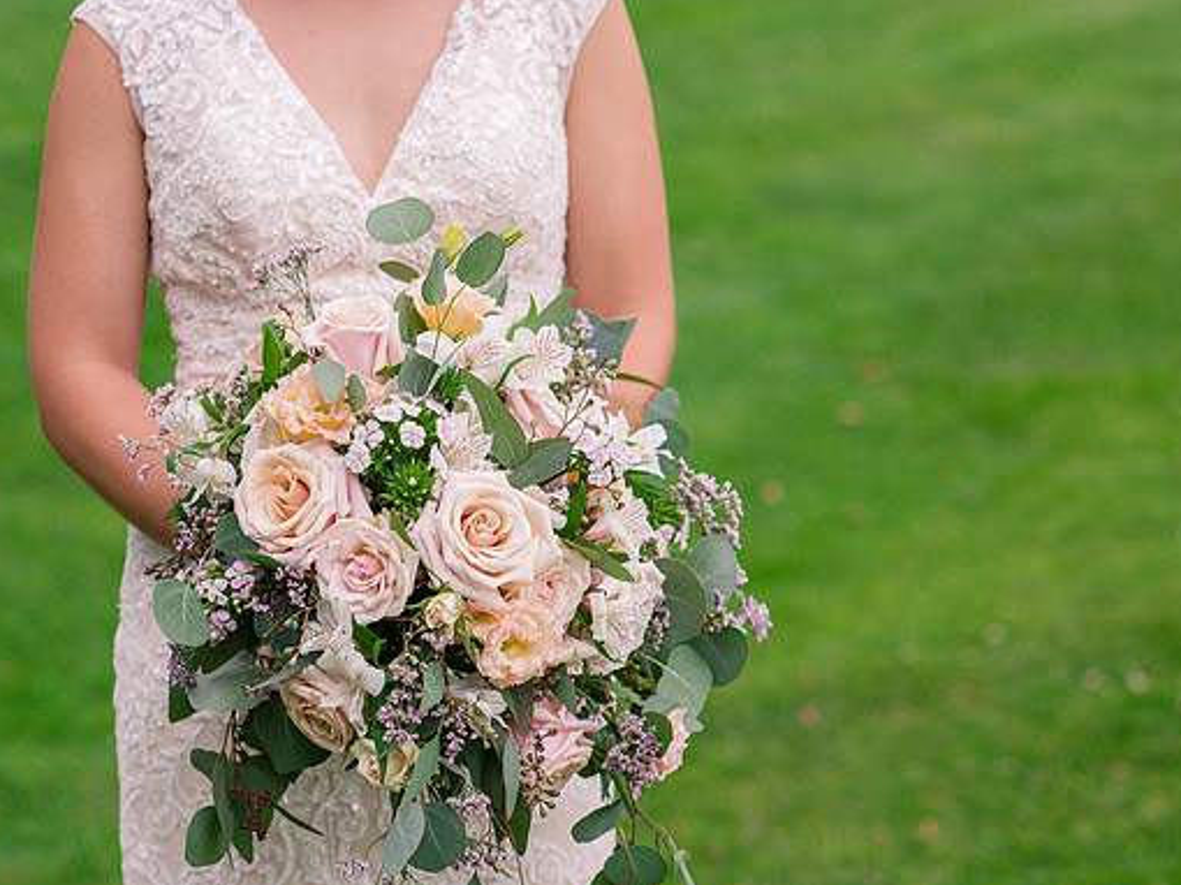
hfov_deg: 21.1
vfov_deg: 15.9
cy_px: 441
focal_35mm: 93
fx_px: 3171
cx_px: 572
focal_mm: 85
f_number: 3.5
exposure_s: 1/2000
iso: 400
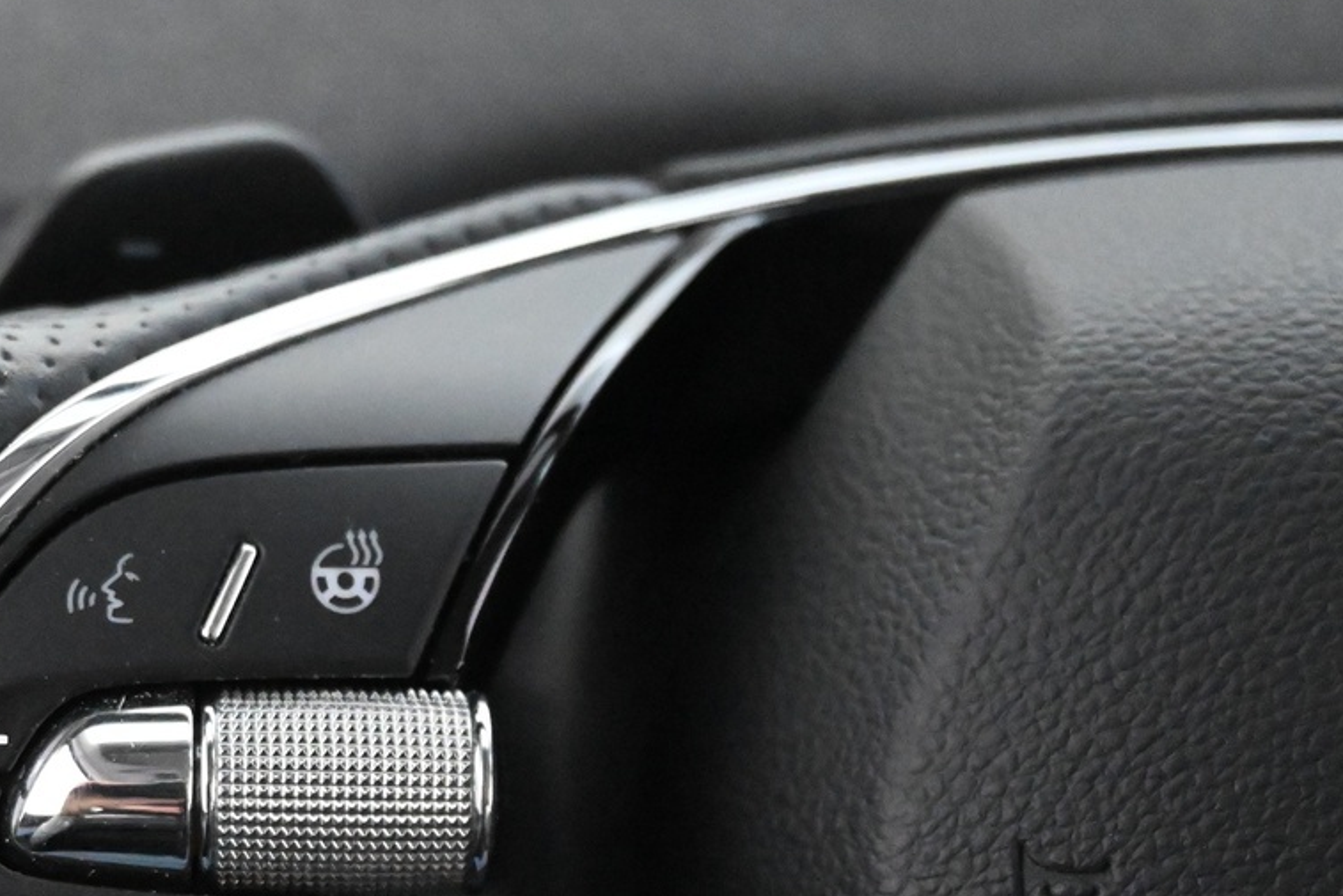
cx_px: 346
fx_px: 2933
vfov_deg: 17.1
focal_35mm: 79
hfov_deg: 25.5
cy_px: 790
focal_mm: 24.5
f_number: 4.2
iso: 10000
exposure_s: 1/40
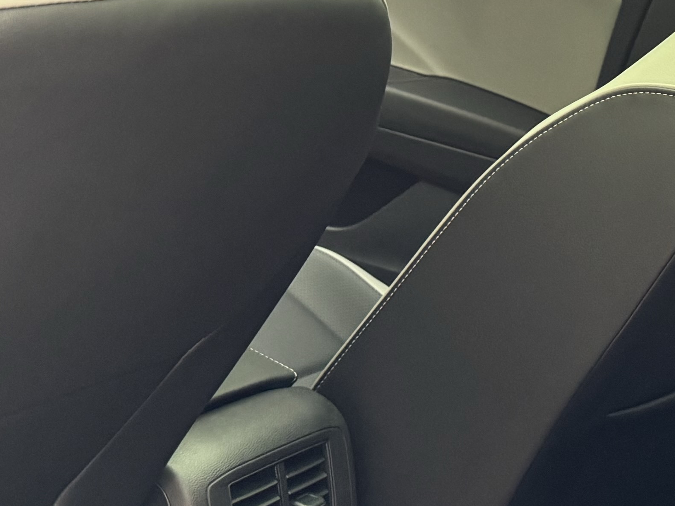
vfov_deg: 16.4
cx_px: 688
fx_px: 1696
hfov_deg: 21.6
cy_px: -74
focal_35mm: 87
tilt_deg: -7.4
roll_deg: -12.3
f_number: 1.78
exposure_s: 1/50
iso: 400
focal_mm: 6.76
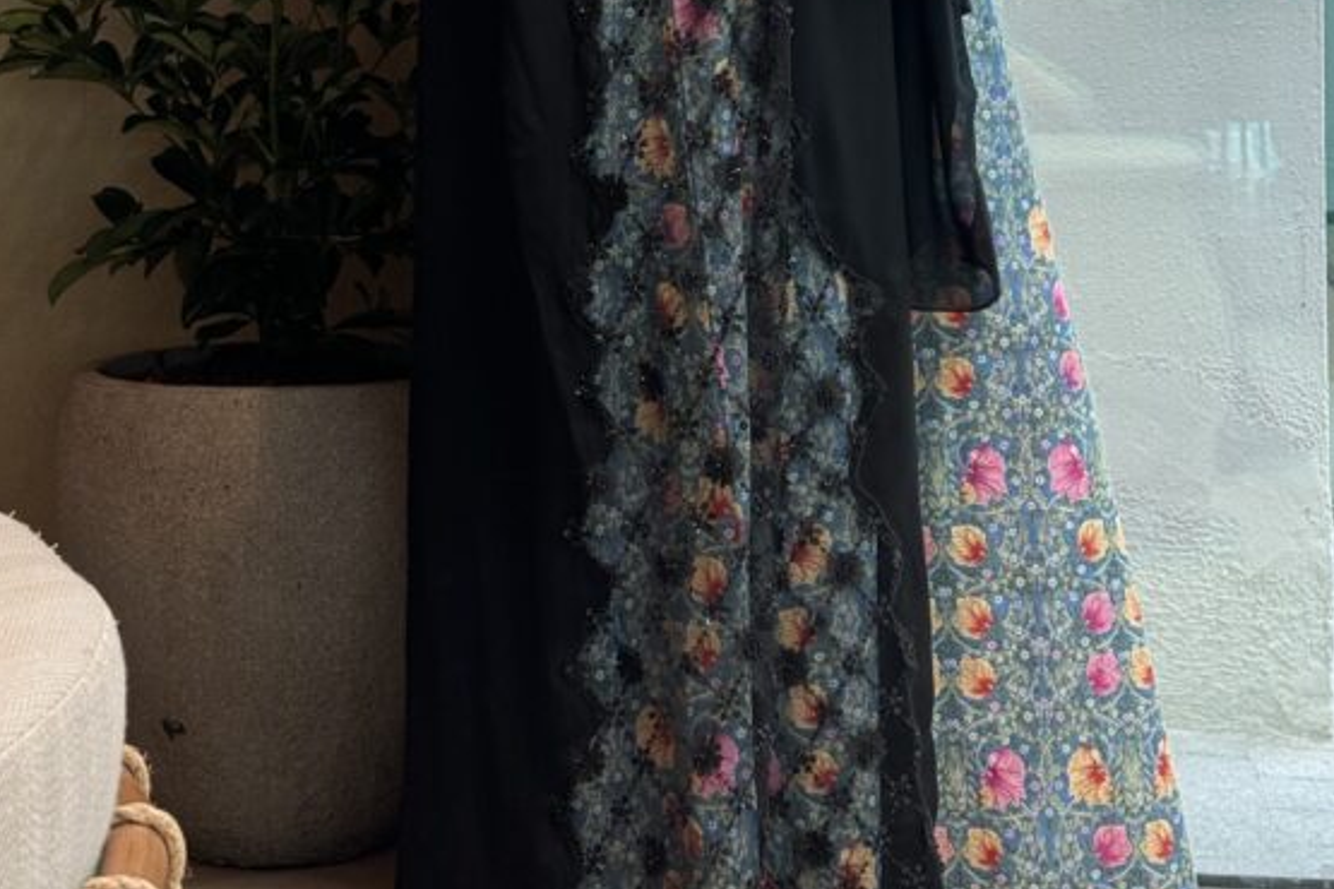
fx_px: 2668
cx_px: 654
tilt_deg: +0.1
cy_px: 5
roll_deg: -0.2
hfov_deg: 28.1
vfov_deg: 18.4
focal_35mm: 72
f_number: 1.78
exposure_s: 1/50
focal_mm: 6.86
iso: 250
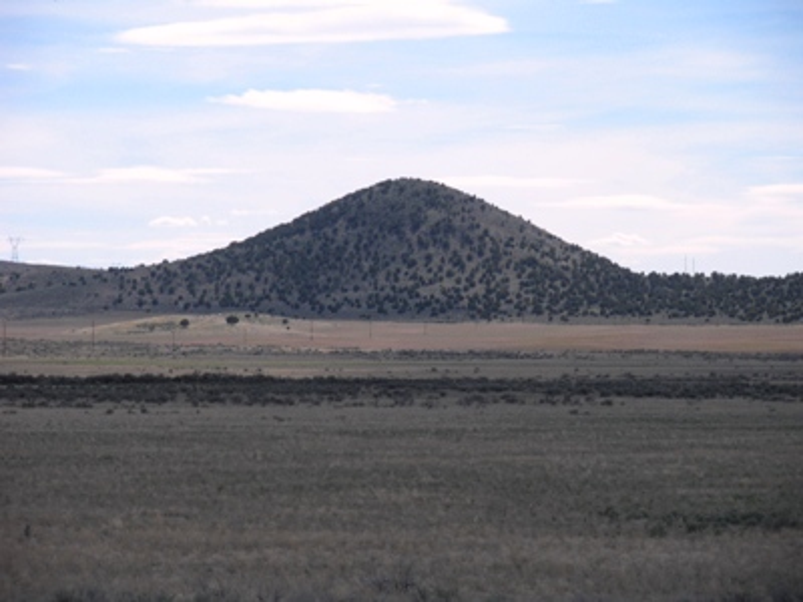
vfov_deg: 10.0
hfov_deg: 13.3
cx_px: 402
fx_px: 3456
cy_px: 301
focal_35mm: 149
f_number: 5.4
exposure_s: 1/352
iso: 64
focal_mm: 26
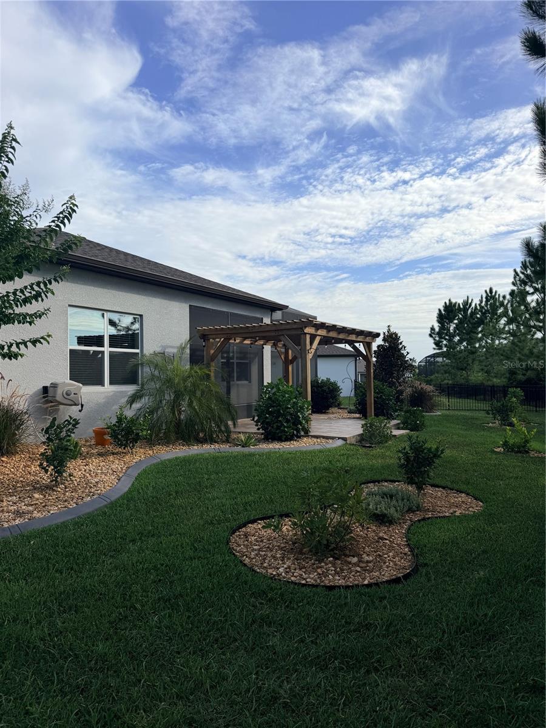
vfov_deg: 71.6
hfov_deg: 56.8
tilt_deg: +1.8
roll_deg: +0.1
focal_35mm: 24
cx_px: 273
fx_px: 505
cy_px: 364
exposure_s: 1/4405
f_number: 1.78
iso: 80
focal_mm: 6.76
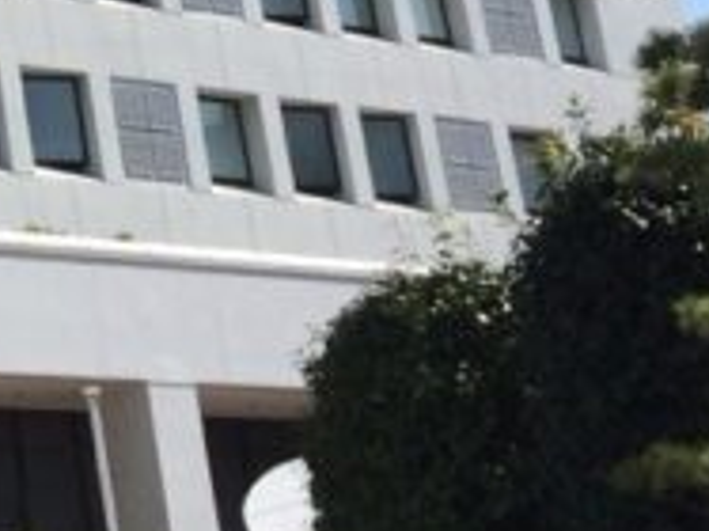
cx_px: -667
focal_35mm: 164
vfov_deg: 8.4
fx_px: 3357
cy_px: -694
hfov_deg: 11.1
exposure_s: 1/2933
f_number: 2.2
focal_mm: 4.12
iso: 40
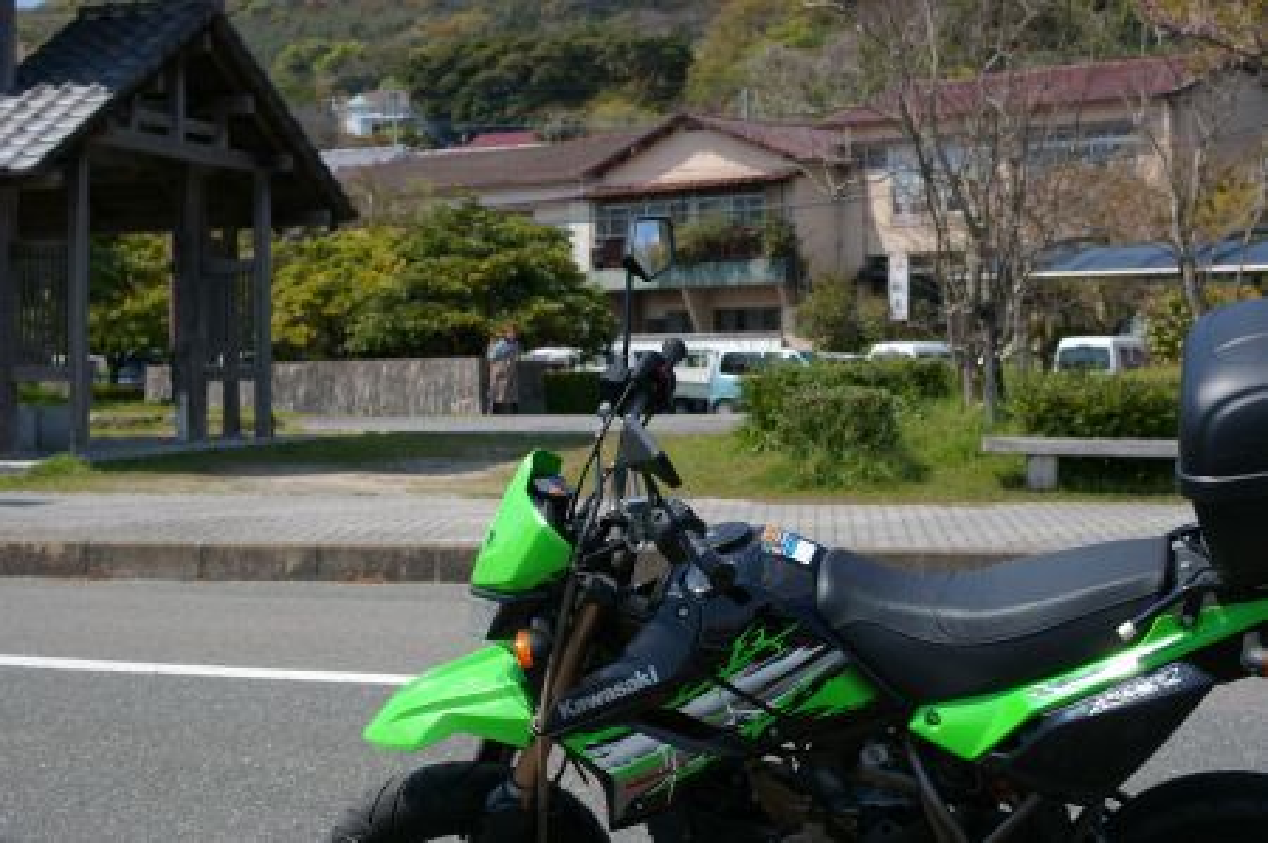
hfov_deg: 33.4
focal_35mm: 60
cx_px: 634
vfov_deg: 22.6
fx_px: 2111
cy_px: 422
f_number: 6.7
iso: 200
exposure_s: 1/500
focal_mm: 40
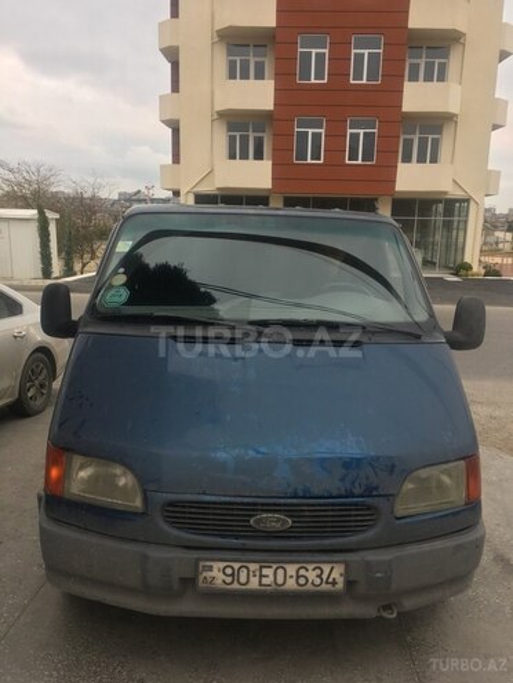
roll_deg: -1.4
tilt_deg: -10.6
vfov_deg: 61.7
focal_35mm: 29
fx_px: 573
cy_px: 342
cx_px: 256
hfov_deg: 48.2
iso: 25
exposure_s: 1/106
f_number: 2.2
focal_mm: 4.15
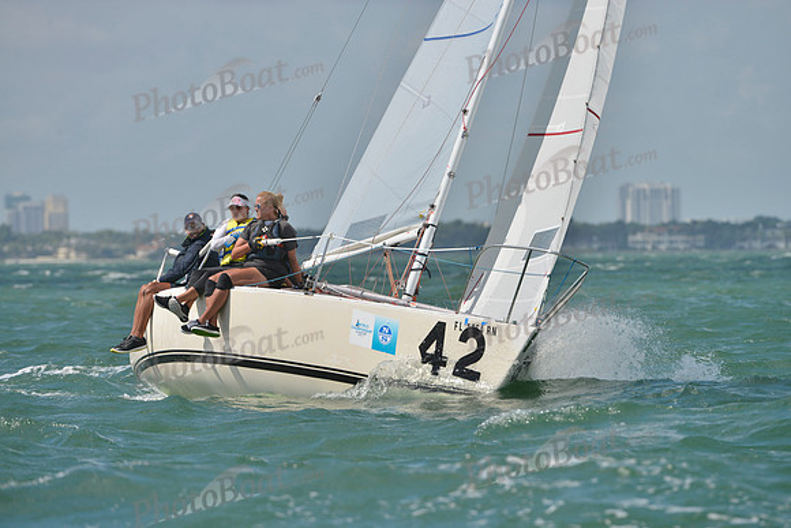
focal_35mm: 400
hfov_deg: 5.2
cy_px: 264
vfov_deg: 3.4
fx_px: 8791
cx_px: 396
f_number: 8
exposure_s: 1/1250
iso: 280
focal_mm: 400
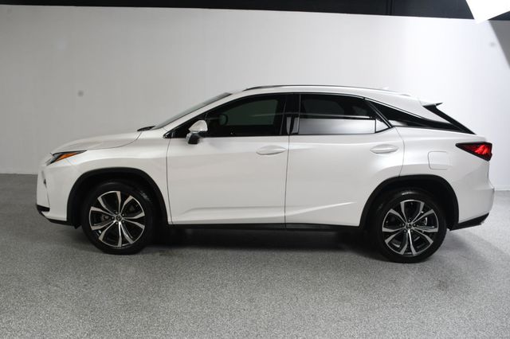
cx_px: 255
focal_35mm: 30
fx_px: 425
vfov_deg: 43.6
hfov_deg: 62.0
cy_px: 170
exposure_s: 1/160
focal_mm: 20
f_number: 11
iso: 100
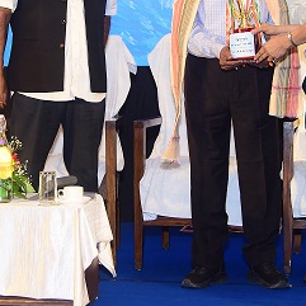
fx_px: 1060
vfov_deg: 16.3
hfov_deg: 16.4
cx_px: 142
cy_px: 70
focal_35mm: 106
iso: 1000
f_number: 4
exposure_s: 1/160
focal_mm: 40
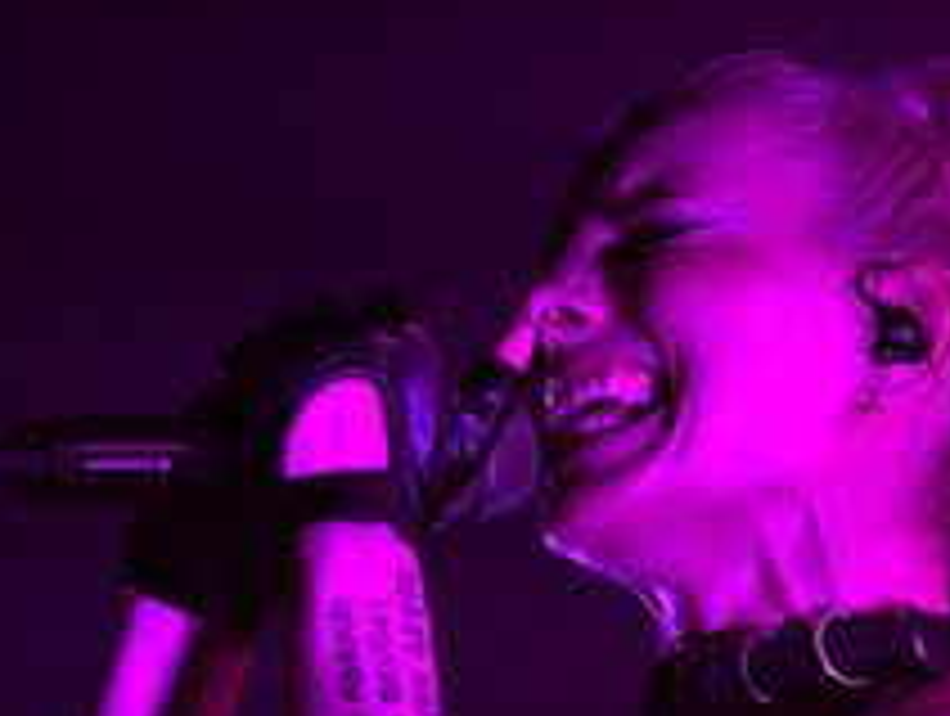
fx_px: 10144
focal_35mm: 369
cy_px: 657
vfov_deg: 4.0
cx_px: 610
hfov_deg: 5.4
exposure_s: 1/1250
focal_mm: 180
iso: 2000
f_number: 3.5
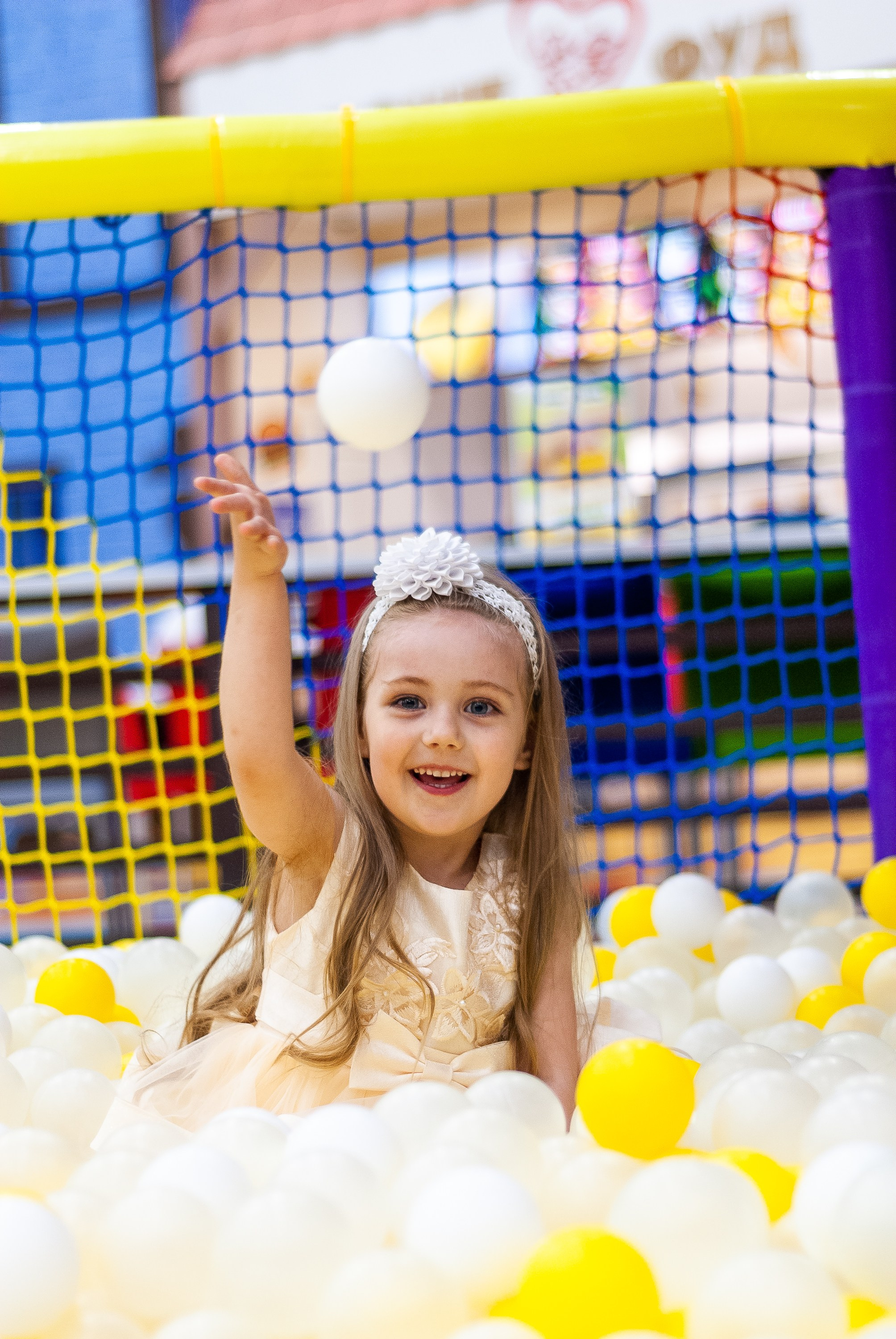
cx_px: 448
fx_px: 2792
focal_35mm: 75
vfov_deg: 27.0
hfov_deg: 18.2
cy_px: 670
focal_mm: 50
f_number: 1.8
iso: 250
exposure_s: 1/125
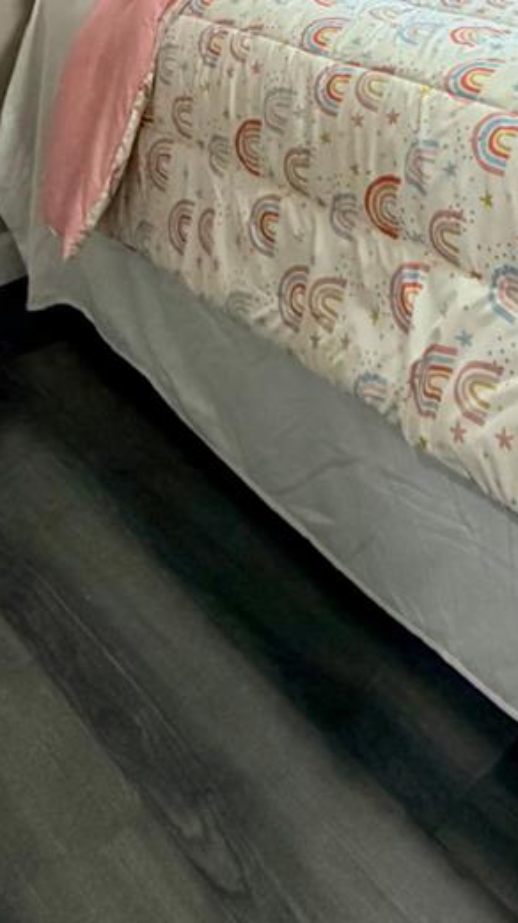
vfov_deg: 35.6
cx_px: 453
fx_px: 1076
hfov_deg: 26.3
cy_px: -203
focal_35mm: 44
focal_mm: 2.22
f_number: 2.2
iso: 320
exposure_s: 1/120
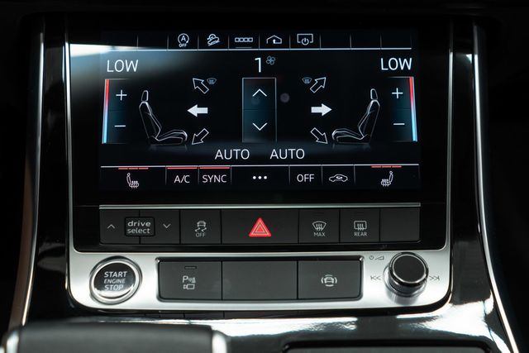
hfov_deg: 46.4
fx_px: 617
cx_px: 264
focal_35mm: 42
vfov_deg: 31.9
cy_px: 176
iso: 500
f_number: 3.2
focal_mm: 28
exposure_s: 1/50
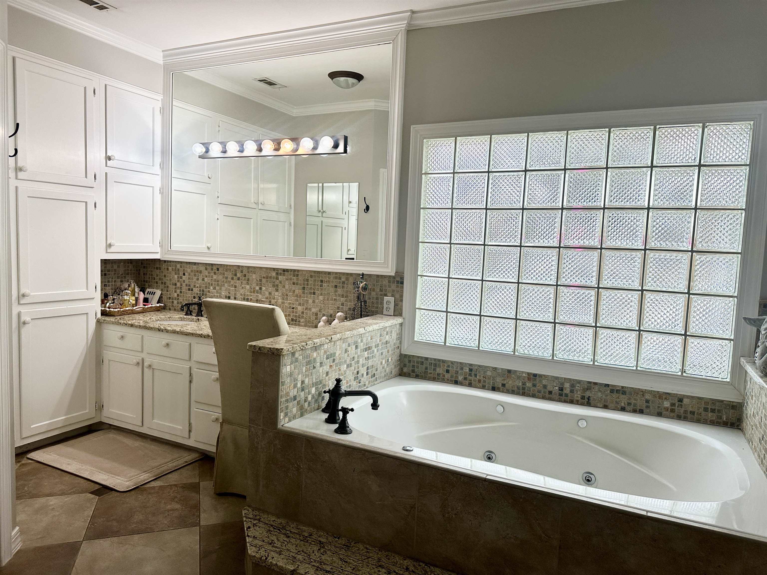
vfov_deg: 56.8
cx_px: 384
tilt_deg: -4.0
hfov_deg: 71.6
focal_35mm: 24
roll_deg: -2.5
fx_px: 532
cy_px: 288
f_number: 1.78
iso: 80
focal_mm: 6.86
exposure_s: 1/399
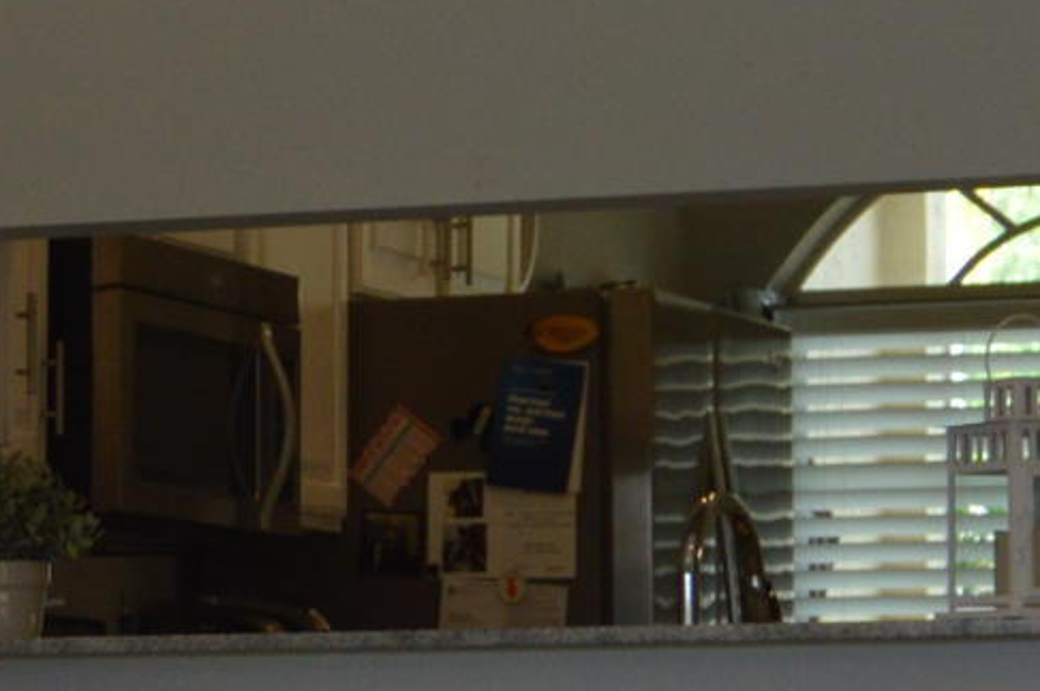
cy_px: 770
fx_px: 5339
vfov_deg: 7.4
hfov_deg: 10.5
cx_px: -843
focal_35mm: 185
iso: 400
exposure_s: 1/100
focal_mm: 20
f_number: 5
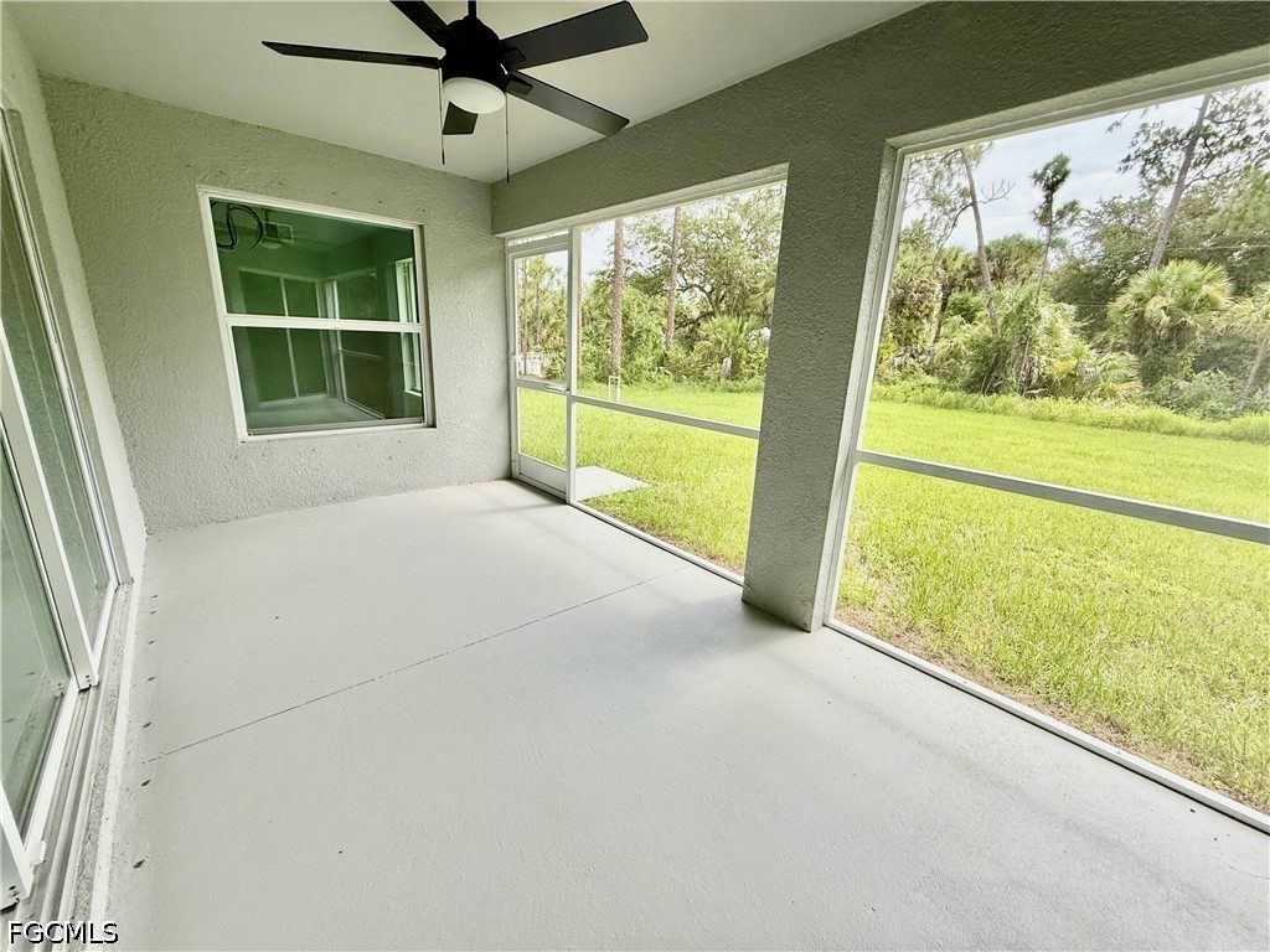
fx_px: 514
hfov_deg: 102.1
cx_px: 635
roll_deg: -2.9
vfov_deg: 85.7
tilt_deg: -14.4
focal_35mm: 14
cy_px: 476
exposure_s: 1/442
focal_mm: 2.22
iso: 50
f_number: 2.2
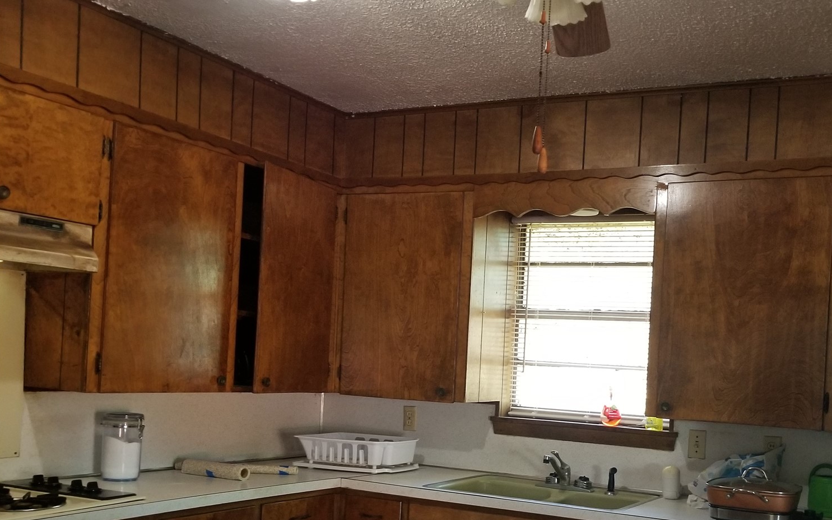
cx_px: 570
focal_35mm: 38
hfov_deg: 50.4
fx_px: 862
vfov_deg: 32.9
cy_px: 394
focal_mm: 4.3
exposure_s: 1/60
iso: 320
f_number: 1.7
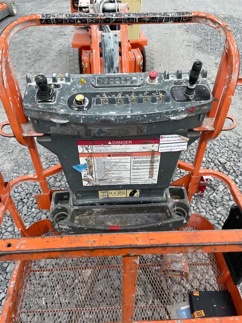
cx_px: 121
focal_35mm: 26
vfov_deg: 67.3
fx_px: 242
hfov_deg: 53.1
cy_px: 162
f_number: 1.6
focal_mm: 4.2
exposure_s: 1/2212
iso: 32
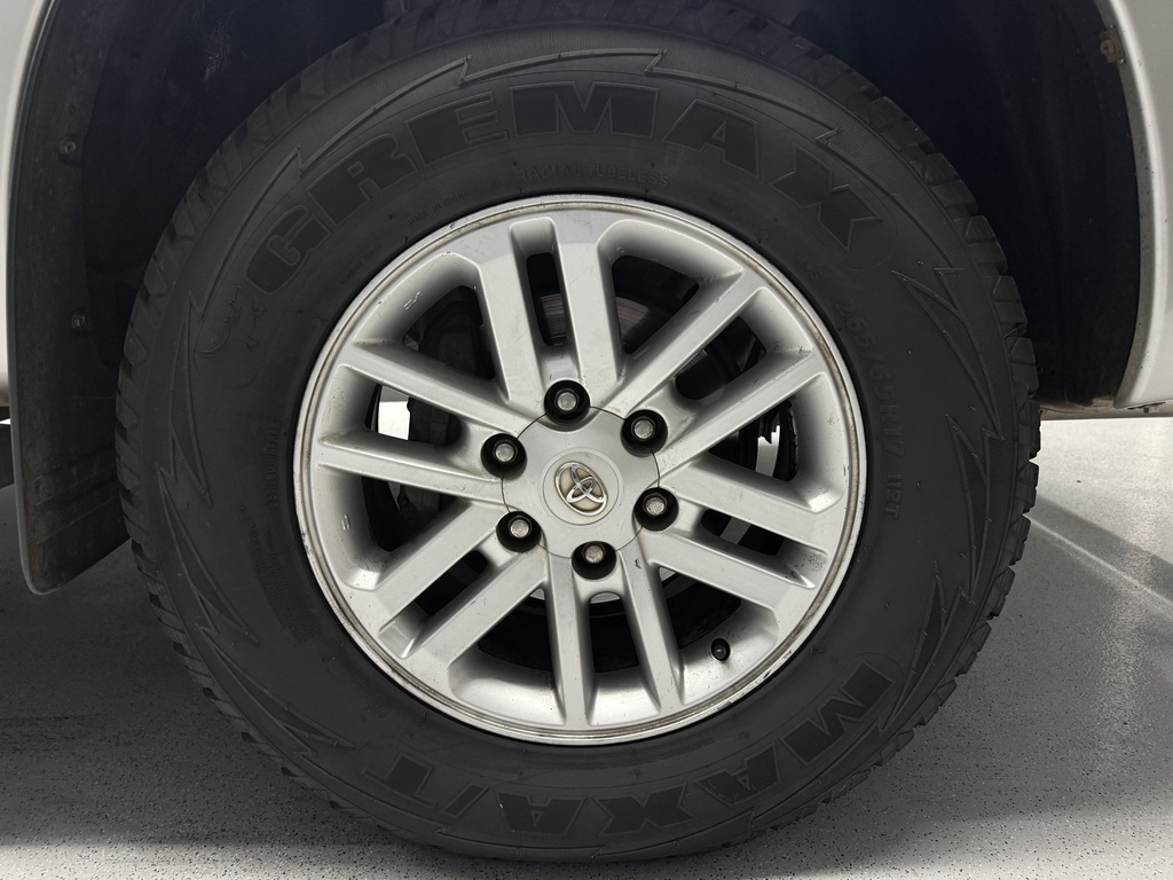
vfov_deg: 56.8
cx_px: 586
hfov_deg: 71.6
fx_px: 813
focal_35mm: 24
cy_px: 440
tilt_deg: -12.0
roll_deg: +0.9
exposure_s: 1/50
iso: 160
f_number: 1.78
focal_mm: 6.76
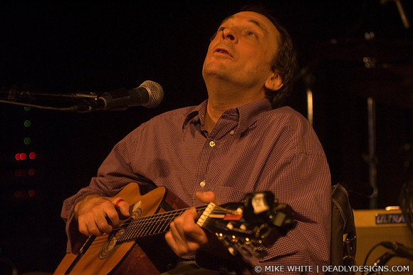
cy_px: 138
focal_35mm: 87
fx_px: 997
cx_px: 206
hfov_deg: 23.4
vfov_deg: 15.7
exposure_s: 1/50
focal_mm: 58
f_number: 3.2
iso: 800
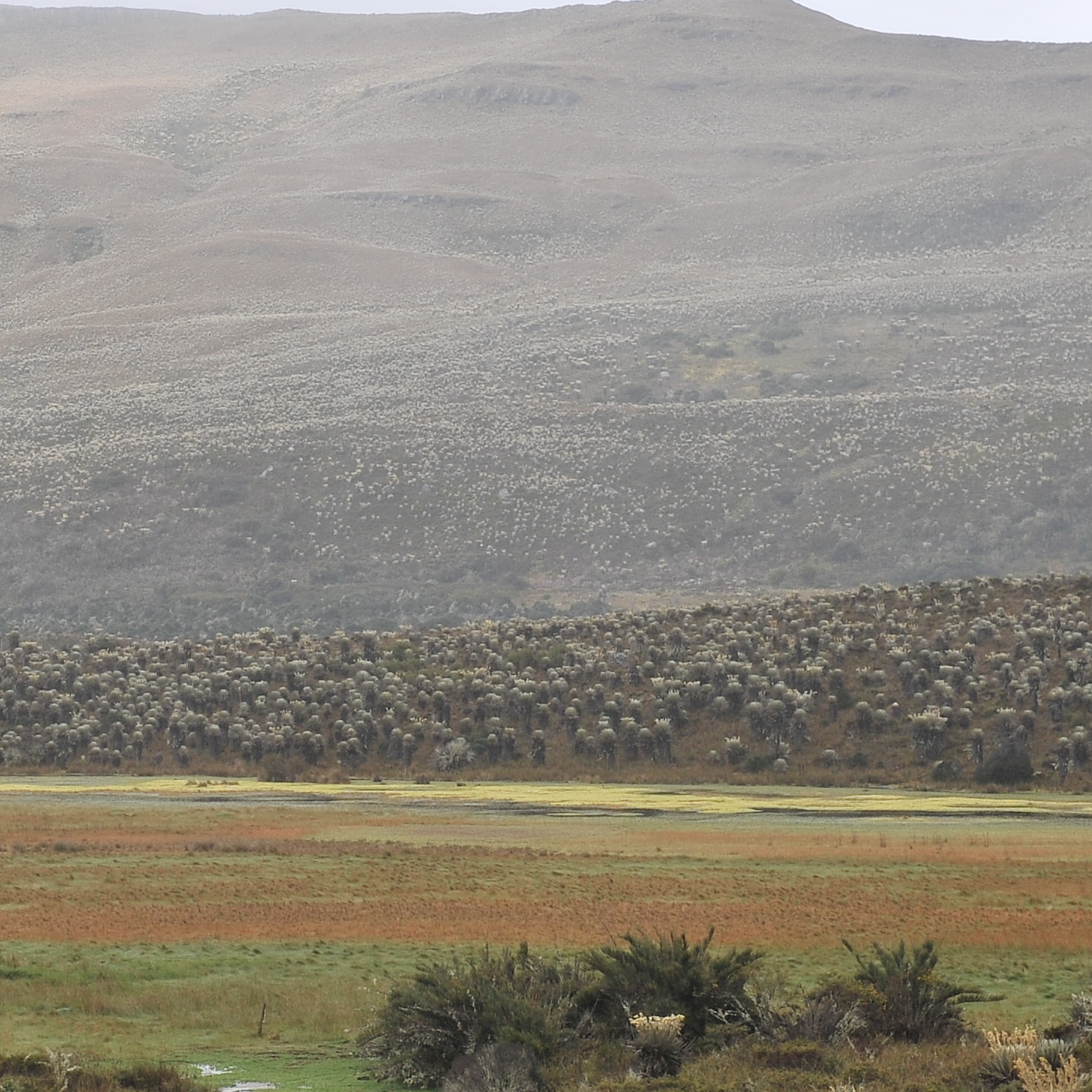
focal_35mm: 144
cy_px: 541
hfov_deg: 12.1
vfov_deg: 12.1
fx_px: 5139
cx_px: 230
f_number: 4.5
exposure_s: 1/1000
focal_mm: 58
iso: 250
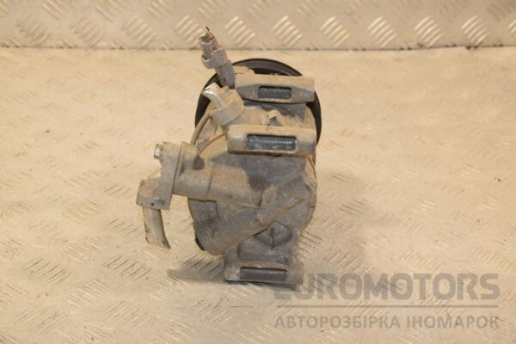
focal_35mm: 72
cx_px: 258
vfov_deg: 18.9
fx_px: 1032
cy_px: 172
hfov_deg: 28.1
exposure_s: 1/200
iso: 800
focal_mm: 48
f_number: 7.1
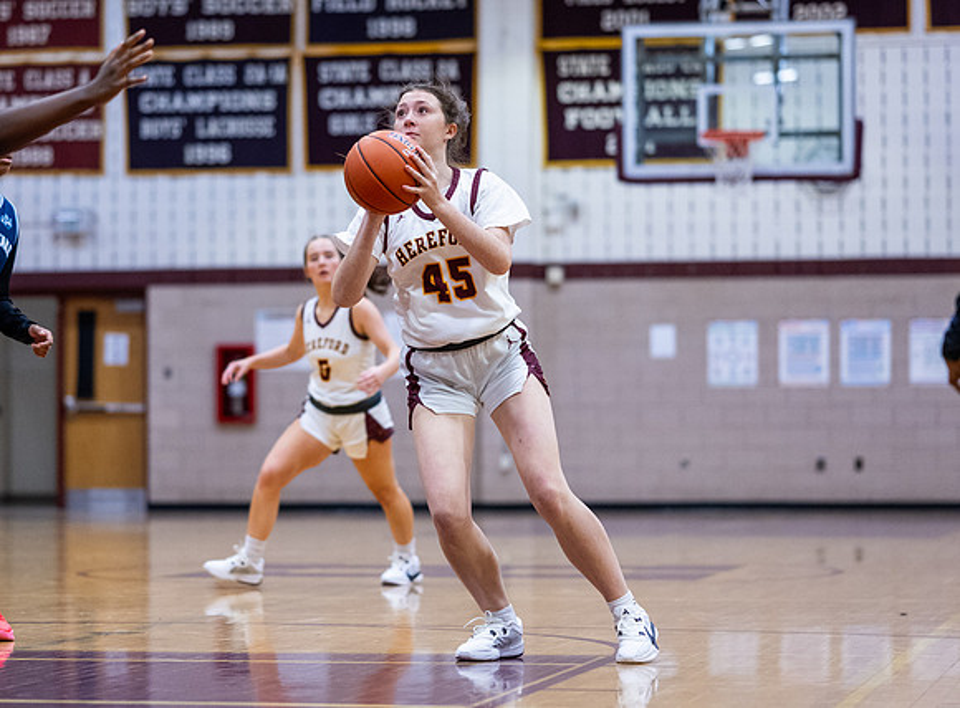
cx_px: 353
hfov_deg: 14.6
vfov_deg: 10.8
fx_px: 3752
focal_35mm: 136
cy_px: 321
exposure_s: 1/1250
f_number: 1.8
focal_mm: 85
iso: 1400
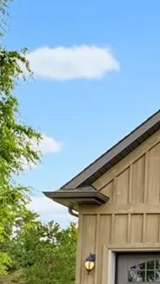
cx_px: 271
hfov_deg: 20.2
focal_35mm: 46
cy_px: 267
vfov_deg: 40.5
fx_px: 347
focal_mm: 14
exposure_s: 1/60
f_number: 14
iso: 800
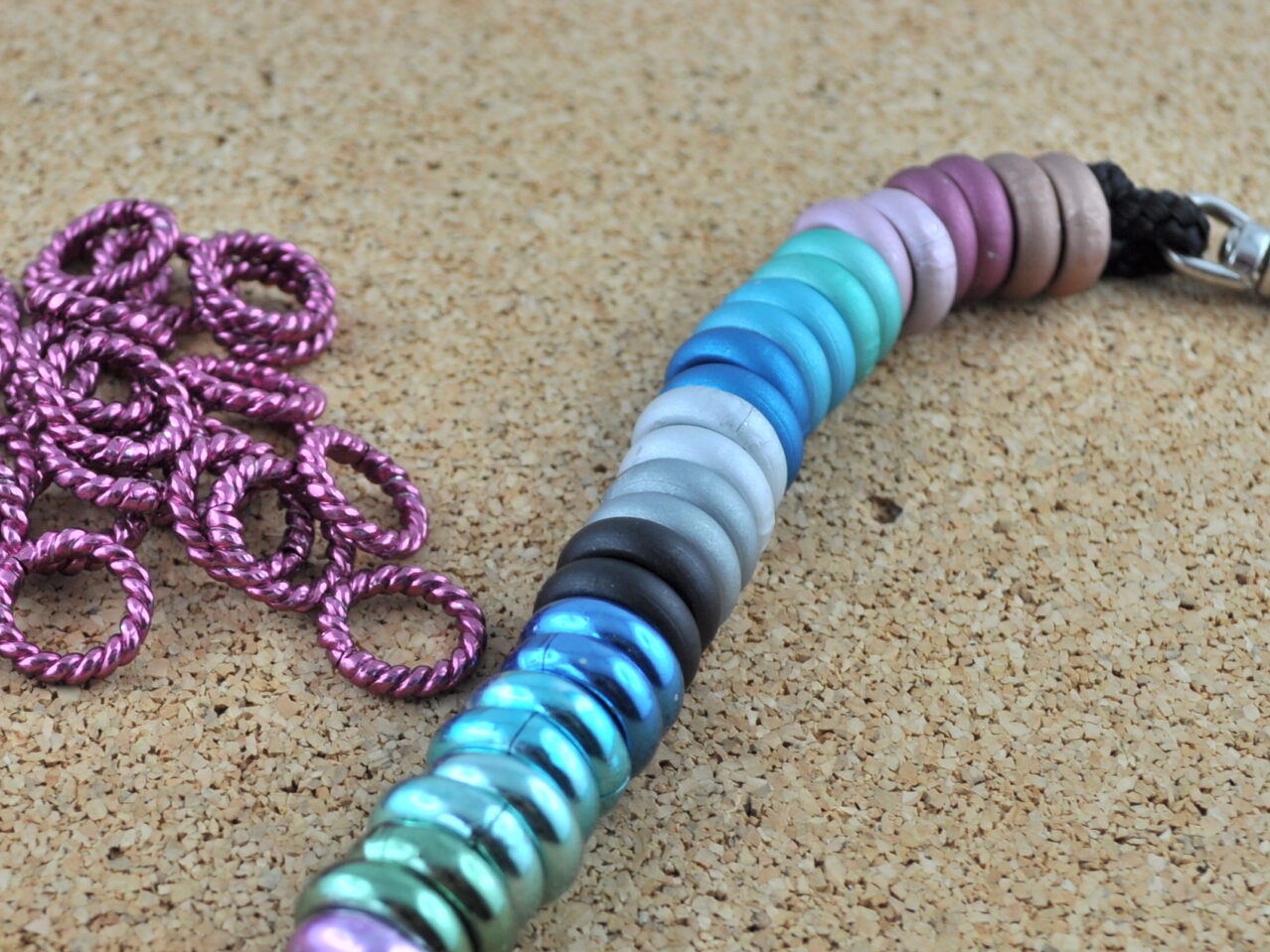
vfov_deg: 19.5
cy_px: 757
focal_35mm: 75
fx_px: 2752
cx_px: 437
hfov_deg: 25.9
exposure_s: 1/125
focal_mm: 26
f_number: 5.6
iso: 200
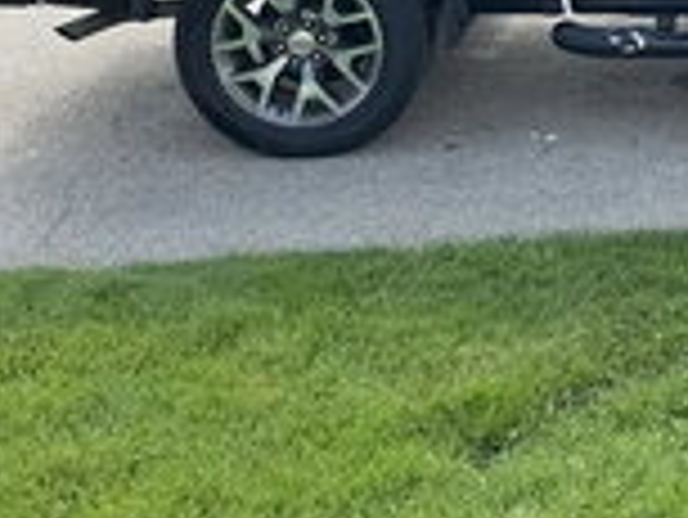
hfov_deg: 24.3
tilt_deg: -10.3
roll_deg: +0.6
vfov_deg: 18.8
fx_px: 1452
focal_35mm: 73
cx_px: 818
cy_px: -140
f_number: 1.8
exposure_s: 1/898
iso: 25
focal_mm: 3
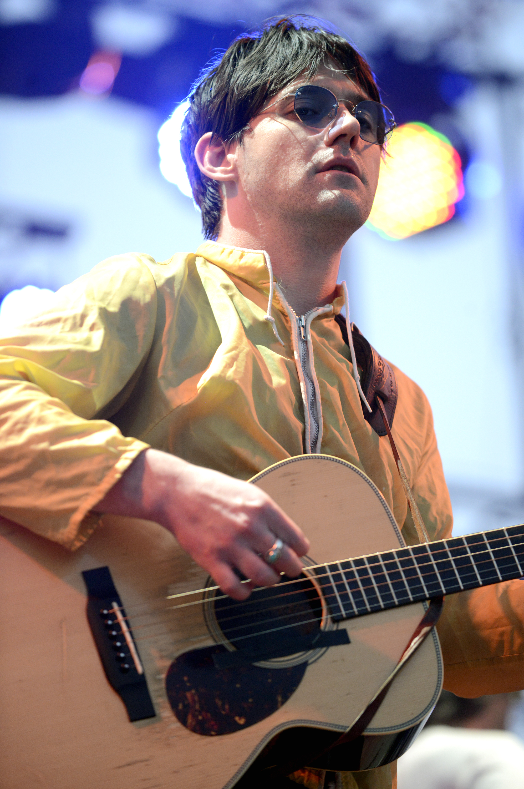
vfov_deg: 10.3
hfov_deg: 6.9
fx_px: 4377
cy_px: 394
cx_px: 262
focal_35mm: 200
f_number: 4
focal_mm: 200
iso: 2000
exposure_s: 1/500
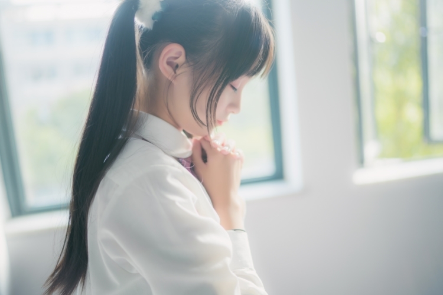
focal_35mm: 35
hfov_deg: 54.4
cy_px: 148
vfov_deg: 37.9
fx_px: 431
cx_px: 222
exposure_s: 1/320
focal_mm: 35
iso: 160
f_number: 1.4
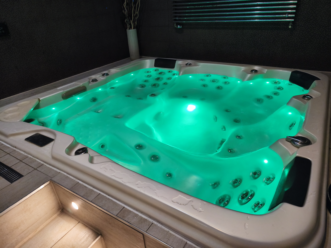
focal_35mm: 23
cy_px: 124
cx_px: 166
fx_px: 220
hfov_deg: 73.9
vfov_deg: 58.9
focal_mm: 6.14
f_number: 1.65
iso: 1000
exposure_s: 1/33.3
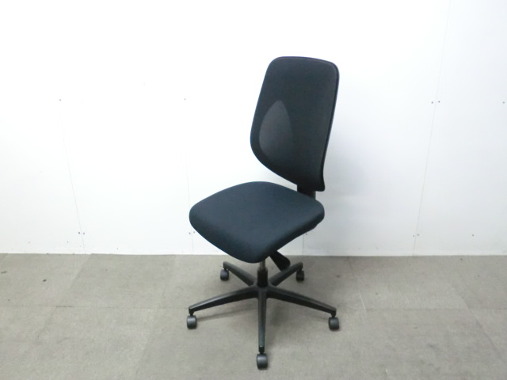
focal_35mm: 32
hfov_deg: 56.8
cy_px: 190
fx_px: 469
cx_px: 254
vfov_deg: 44.2
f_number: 3.5
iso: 800
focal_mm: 5.8
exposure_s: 1/25
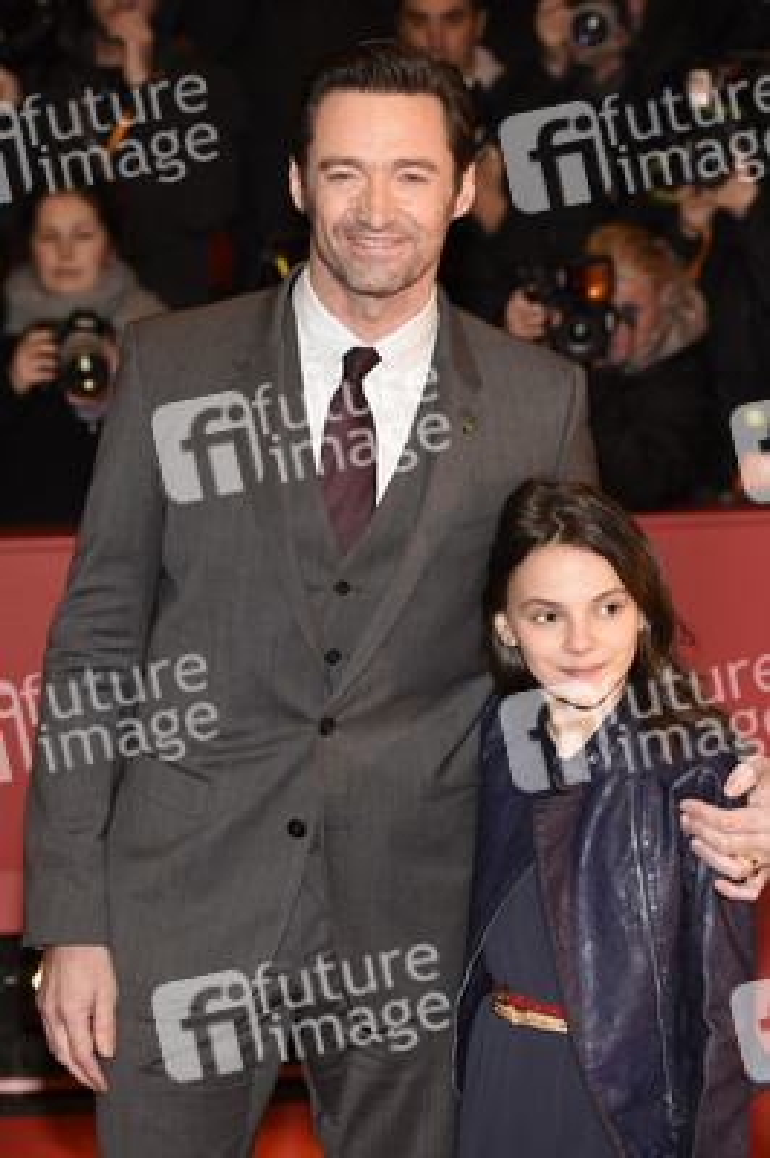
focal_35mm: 105
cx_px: 385
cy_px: 579
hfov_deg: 13.0
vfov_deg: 19.5
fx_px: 3374
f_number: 4
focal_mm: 70
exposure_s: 1/640
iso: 400
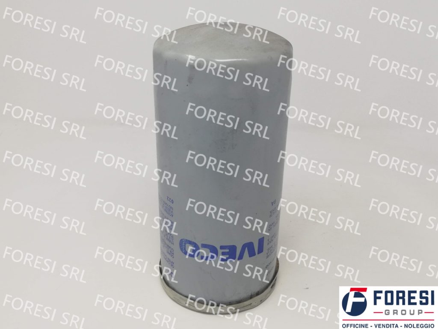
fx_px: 468
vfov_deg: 38.7
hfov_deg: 50.1
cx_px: 219
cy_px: 164
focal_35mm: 37
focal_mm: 3.81
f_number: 2.2
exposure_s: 1/120
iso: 64
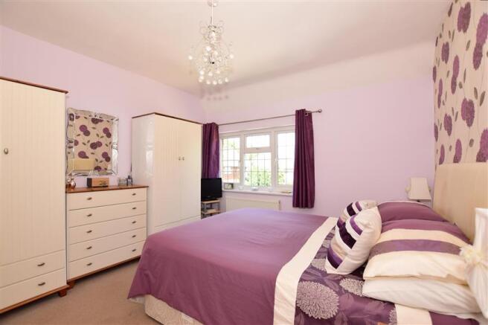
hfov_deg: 100.4
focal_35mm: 15
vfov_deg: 77.3
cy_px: 162
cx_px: 244
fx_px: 203
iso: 200
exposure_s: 1/60
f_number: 5
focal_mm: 10
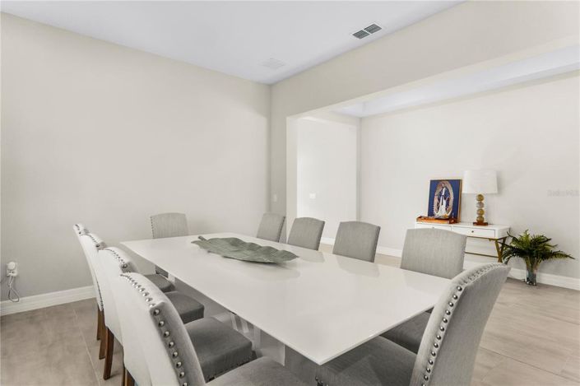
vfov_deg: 67.3
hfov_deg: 90.0
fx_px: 290
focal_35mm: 18
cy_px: 193
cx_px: 290
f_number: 2.8
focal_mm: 12
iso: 640
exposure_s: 1/60
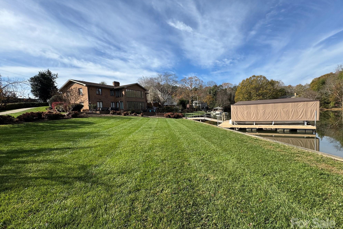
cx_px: 171
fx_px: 143
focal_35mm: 15
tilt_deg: -3.0
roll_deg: +2.5
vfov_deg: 77.3
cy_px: 118
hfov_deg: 100.4
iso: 50
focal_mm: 2.22
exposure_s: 1/1672
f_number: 2.2
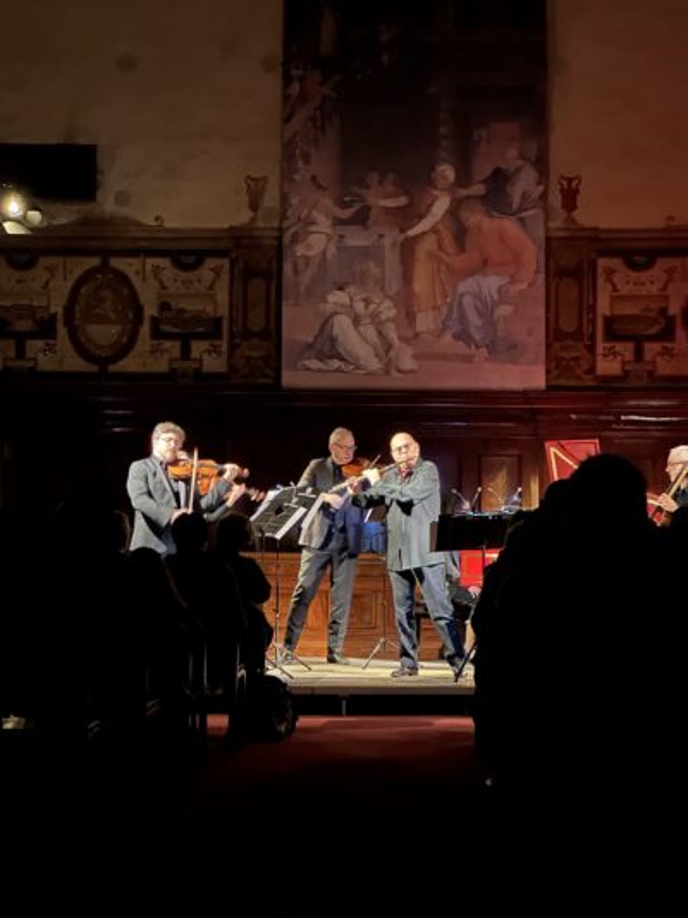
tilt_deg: +4.2
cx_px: 344
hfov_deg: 19.1
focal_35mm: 77
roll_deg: -1.0
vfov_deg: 25.3
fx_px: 2042
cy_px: 459
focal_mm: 9
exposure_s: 1/8
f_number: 2.8
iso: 1000
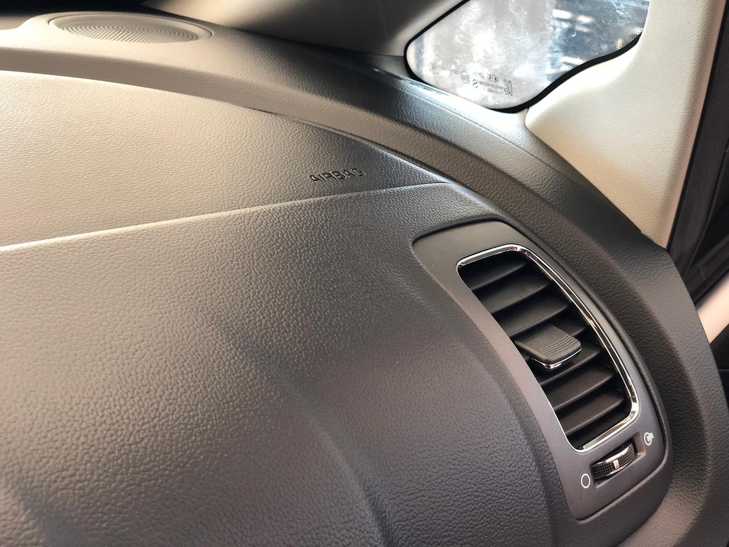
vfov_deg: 28.0
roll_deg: -2.0
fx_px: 1095
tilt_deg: -21.8
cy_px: 274
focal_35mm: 52
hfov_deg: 36.8
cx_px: 364
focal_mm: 6
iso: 80
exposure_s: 1/40
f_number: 2.4
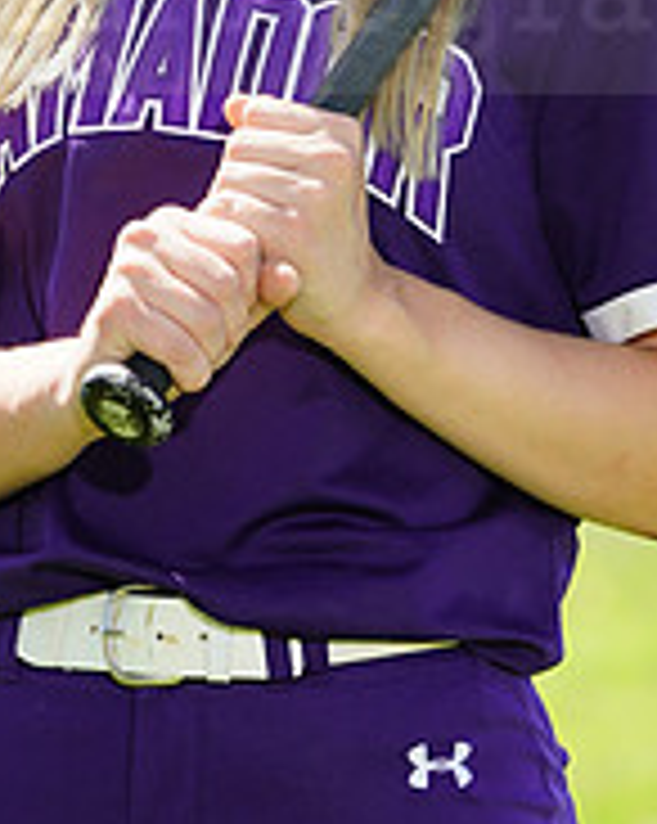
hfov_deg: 1.8
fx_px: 20427
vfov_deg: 2.3
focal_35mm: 839
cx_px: 338
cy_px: -50
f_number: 9
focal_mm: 282
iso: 200
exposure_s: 1/200
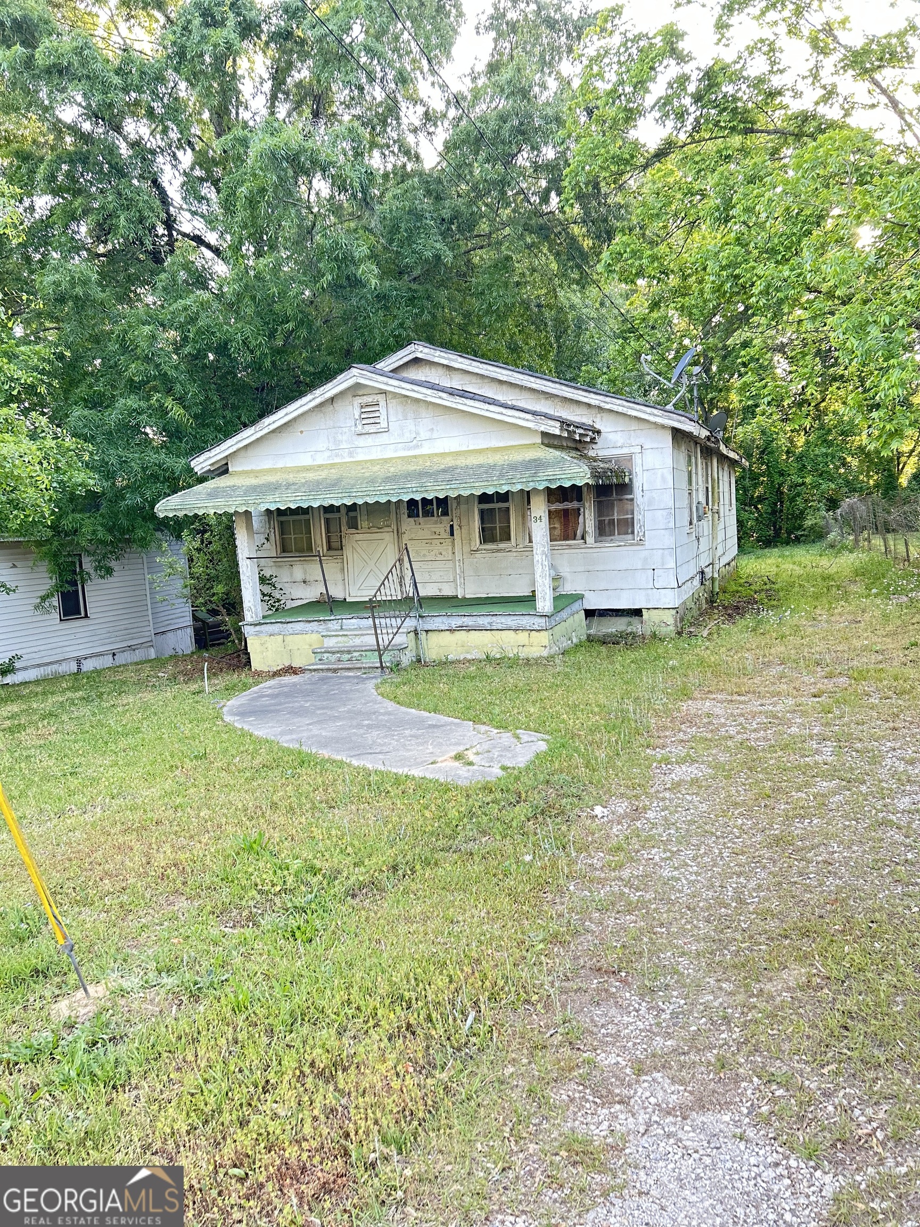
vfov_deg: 67.3
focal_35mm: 26
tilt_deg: -6.1
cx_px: 460
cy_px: 614
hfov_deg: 53.1
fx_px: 921
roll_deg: +3.1
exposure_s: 1/121
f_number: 1.5
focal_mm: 5.7
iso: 125
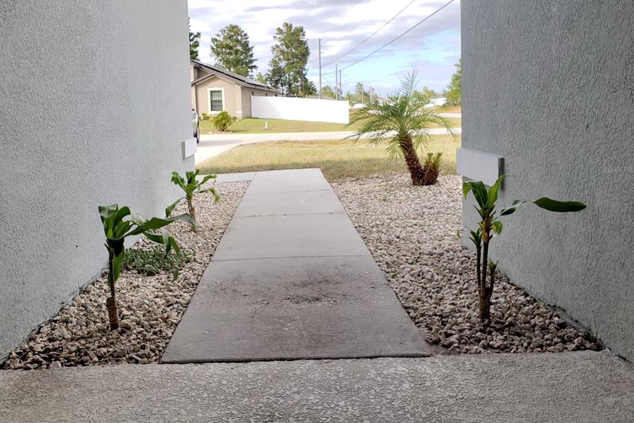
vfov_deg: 44.7
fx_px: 511
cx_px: 301
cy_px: 169
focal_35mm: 29
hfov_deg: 63.6
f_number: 2.4
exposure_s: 1/162
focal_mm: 4.3
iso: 50
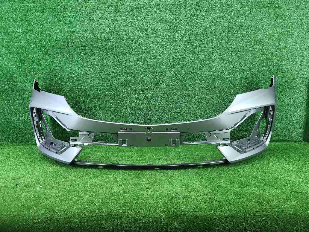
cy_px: 116
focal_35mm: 26
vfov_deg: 53.1
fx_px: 232
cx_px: 154
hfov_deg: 67.3
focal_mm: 5.4
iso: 171
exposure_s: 1/50
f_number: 1.8
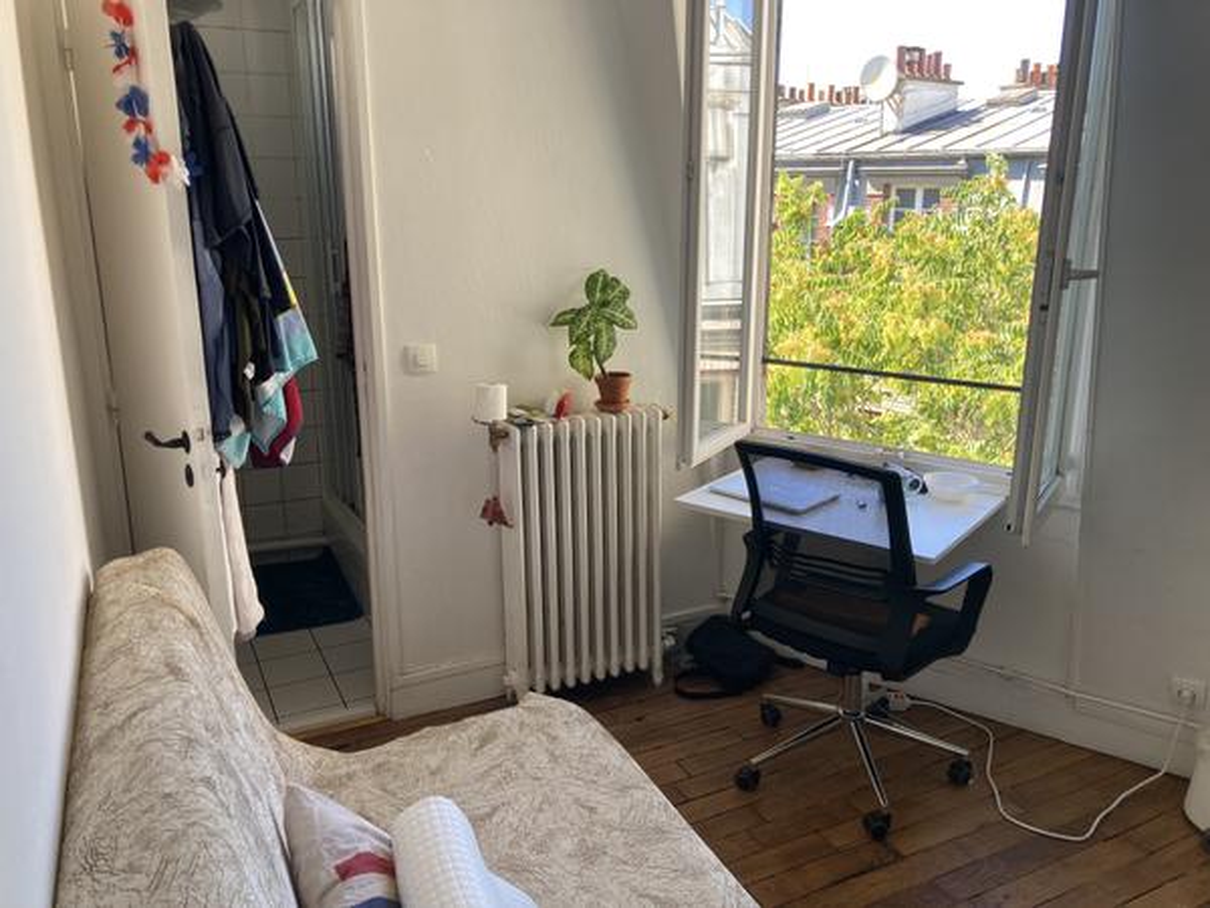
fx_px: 979
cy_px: 454
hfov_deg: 63.4
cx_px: 605
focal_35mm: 28
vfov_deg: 49.7
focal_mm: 3.99
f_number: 1.8
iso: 32
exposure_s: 1/121
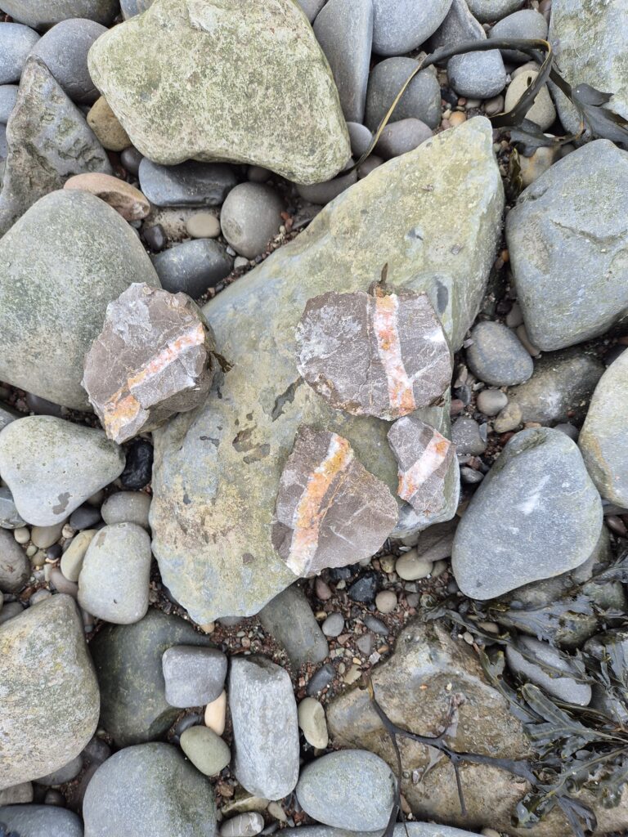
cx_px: 314
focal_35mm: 23
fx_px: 556
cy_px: 418
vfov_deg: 73.9
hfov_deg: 58.9
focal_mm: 5.4
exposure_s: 1/180
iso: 80
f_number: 1.8
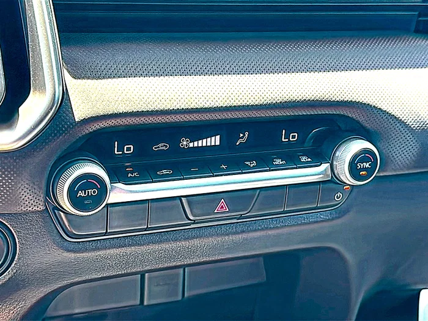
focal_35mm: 49
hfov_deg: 38.9
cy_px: 160
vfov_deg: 29.7
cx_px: 214
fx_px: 606
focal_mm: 6.86
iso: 125
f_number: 1.78
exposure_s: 1/184
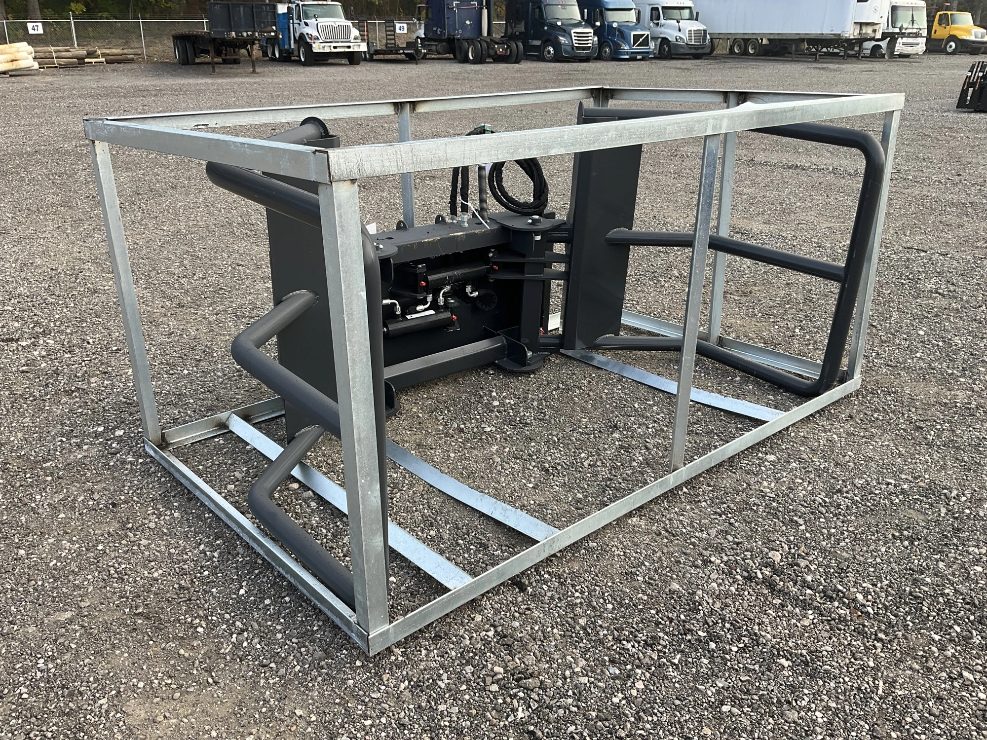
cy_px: 370
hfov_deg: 61.7
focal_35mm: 29
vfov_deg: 48.2
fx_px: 827
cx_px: 494
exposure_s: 1/122
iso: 16
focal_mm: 3
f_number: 1.8
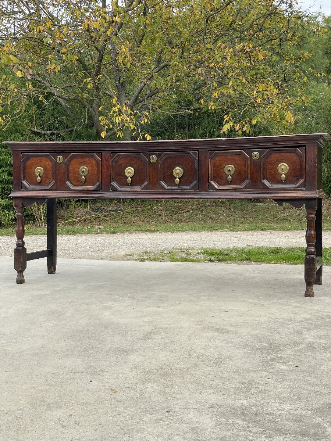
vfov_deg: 36.8
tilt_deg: -2.5
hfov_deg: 28.0
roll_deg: +1.0
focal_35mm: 52
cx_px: 166
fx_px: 663
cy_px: 220
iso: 25
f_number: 2
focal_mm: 6
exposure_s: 1/510
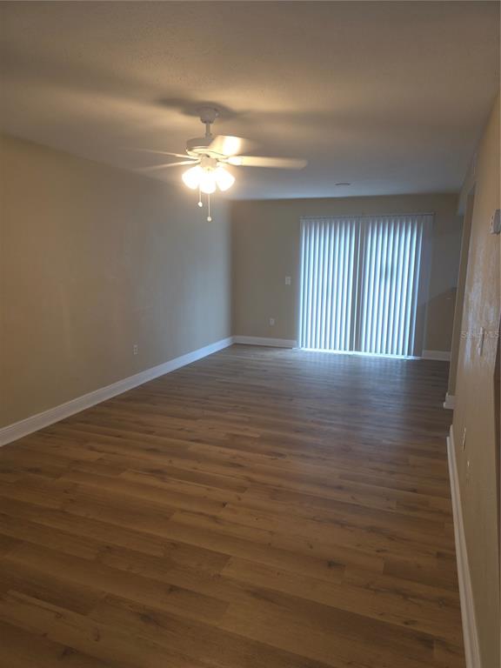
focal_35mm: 23
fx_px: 444
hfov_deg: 58.9
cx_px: 250
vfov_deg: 73.9
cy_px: 334
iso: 80
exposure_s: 1/60
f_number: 1.7
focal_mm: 6.3
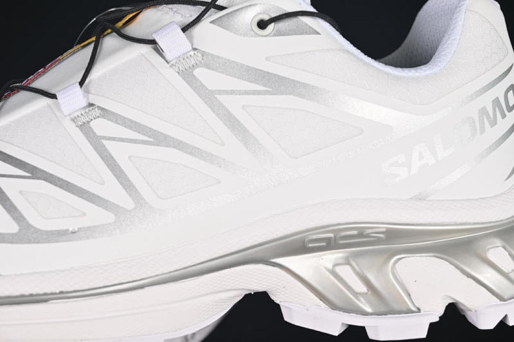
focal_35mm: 75
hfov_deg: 27.0
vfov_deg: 18.2
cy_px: 171
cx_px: 257
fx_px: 1071
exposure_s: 1/80
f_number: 7.1
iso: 160
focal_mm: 50
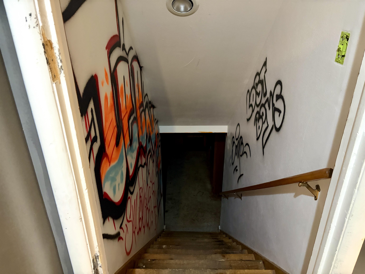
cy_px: 137
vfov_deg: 53.1
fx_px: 274
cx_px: 182
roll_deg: +0.7
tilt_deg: -25.1
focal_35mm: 26
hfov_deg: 67.3
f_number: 1.6
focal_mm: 5.96
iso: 640
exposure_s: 1/30
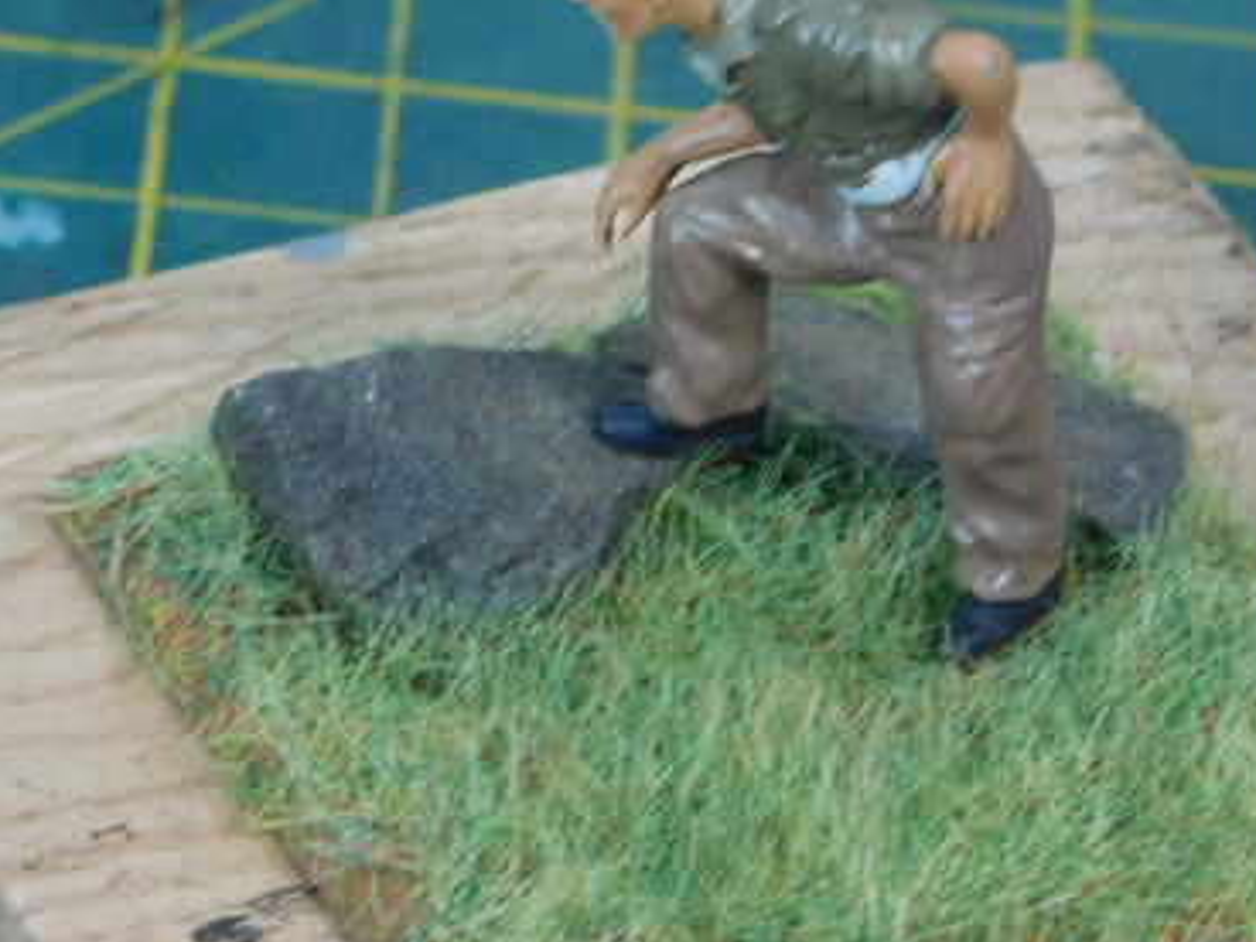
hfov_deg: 5.6
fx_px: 12736
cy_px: 570
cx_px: 700
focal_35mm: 351
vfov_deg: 4.2
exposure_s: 1/30
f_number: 5.4
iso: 450
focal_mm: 35.9
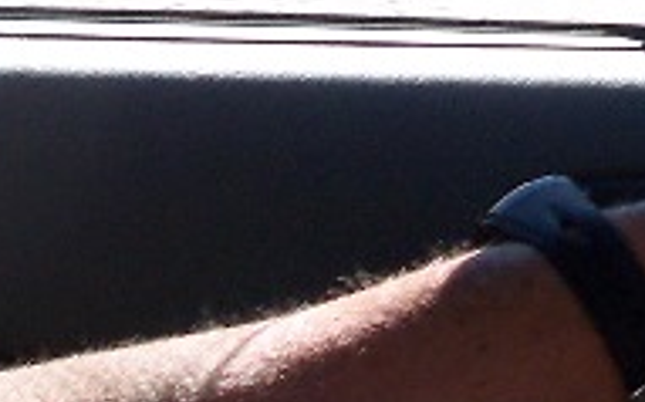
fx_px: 2968
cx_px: 648
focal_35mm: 169
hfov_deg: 12.3
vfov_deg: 7.5
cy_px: -331
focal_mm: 8
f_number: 4.8
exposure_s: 1/250
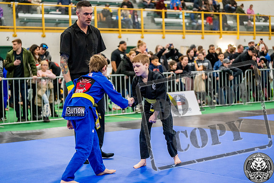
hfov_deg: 28.8
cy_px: 92
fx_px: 533
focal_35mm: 70
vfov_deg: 19.5
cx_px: 137
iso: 5000
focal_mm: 70
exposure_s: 1/500
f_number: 2.8
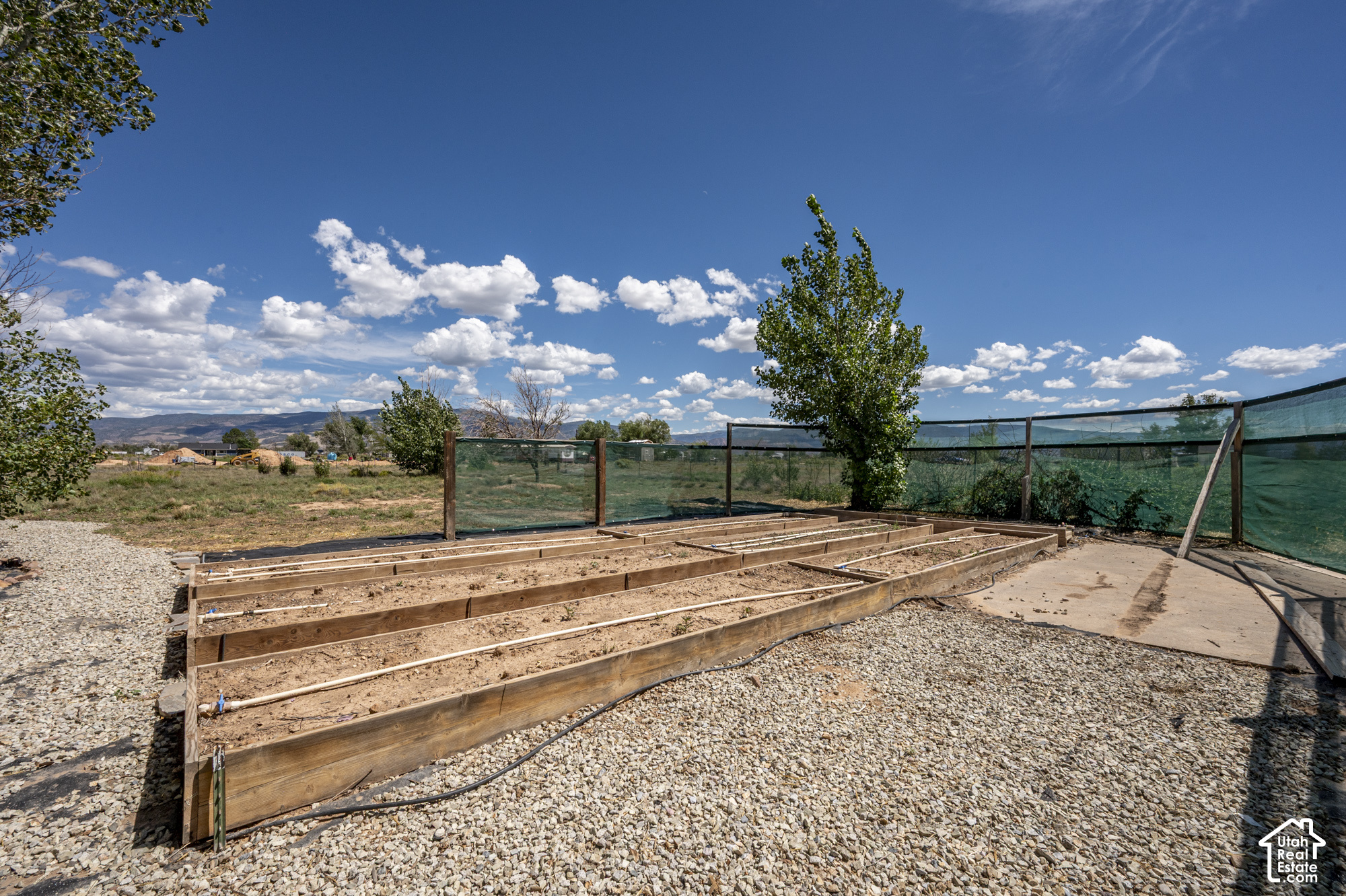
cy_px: 448
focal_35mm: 15
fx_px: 561
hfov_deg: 100.4
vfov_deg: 77.3
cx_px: 673
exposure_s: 1/500
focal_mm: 15
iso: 250
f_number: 13
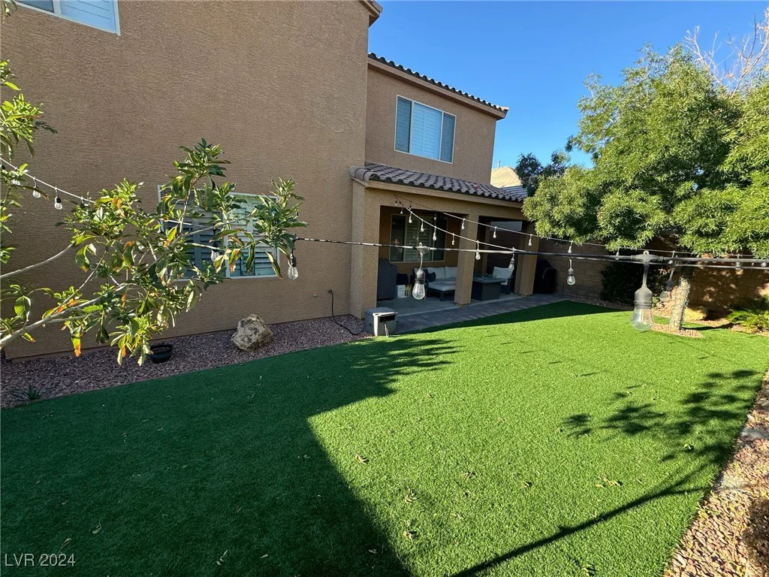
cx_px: 384
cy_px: 288
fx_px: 311
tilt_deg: -9.8
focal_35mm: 14
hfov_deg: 102.1
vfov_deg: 85.7
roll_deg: -2.5
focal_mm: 2.22
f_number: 2.2
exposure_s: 1/224
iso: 40
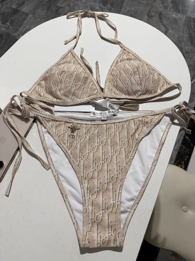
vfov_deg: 71.6
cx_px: 98
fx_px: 180
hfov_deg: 56.8
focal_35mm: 24
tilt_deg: -63.0
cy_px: 130
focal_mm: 6.76
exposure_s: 1/50
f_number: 1.78
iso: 320
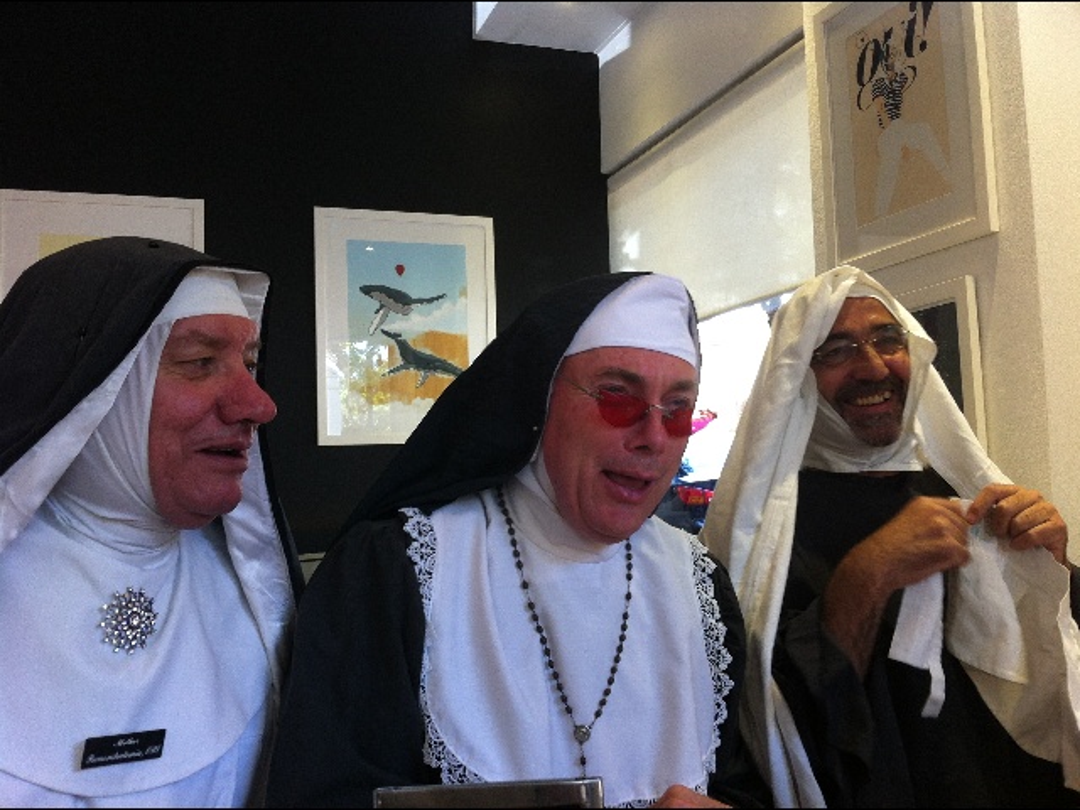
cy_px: 405
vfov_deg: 40.7
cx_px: 540
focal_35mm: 35
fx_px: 1092
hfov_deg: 52.6
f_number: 2.8
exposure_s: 1/24
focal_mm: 3.85
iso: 80
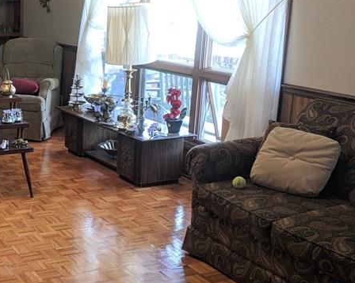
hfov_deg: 30.6
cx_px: 15
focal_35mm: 58
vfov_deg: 26.2
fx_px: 609
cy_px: 136
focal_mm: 4.67
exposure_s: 1/120
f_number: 2
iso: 217
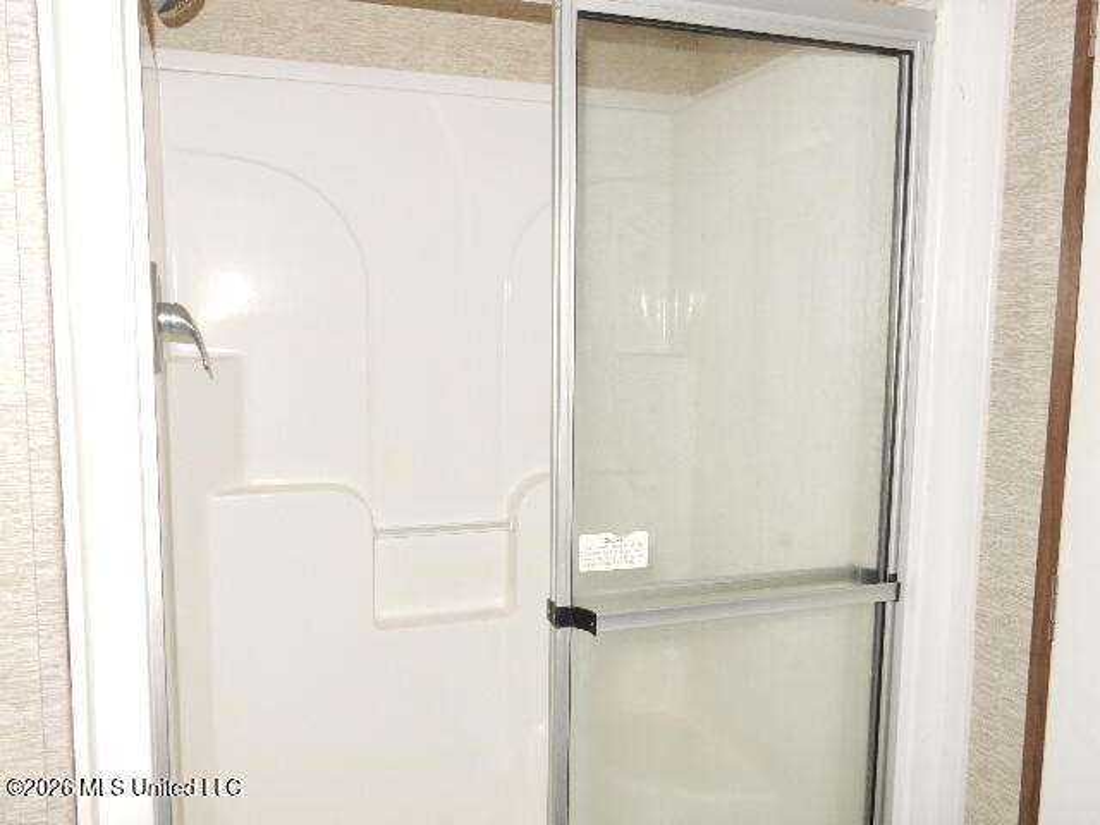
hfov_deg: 60.0
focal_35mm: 30
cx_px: 550
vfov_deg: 46.8
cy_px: 412
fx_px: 953
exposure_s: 1/30
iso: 200
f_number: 4
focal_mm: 5.4
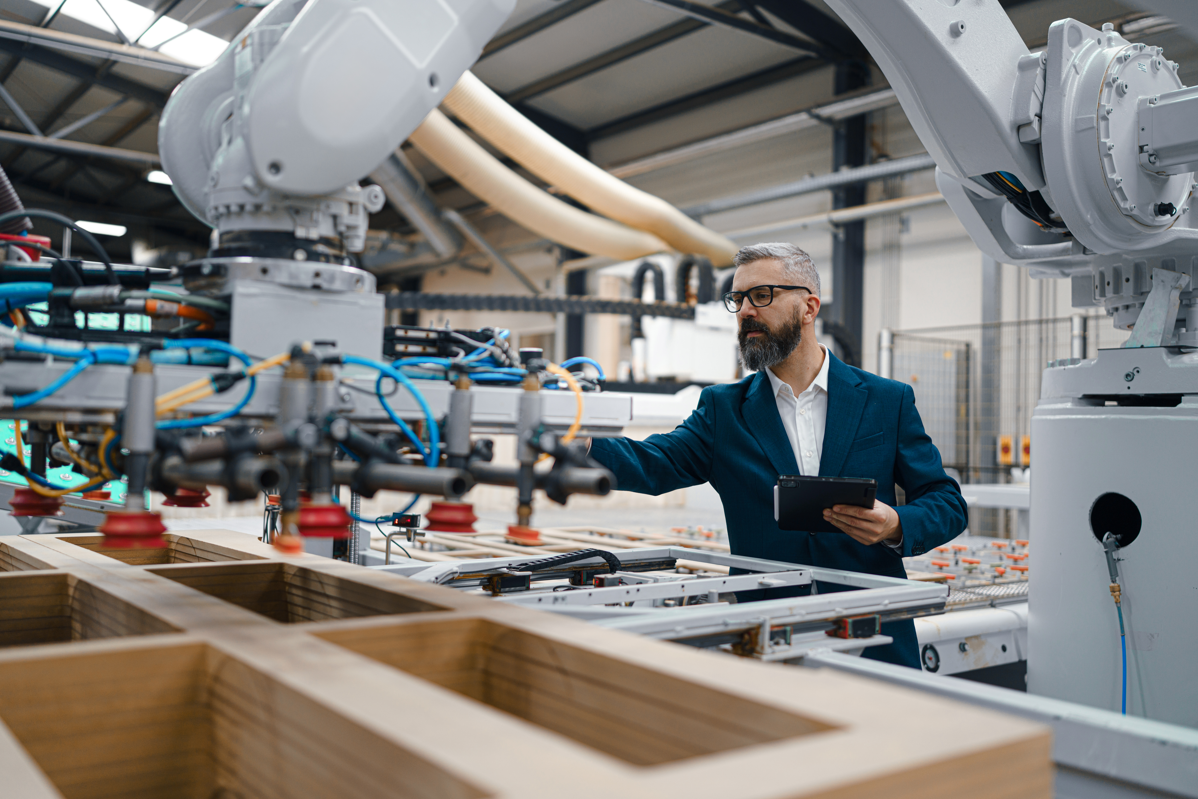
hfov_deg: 54.4
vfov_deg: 37.9
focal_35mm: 35
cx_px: 599
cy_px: 400
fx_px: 1165
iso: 100
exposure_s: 1/250
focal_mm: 35
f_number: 1.4
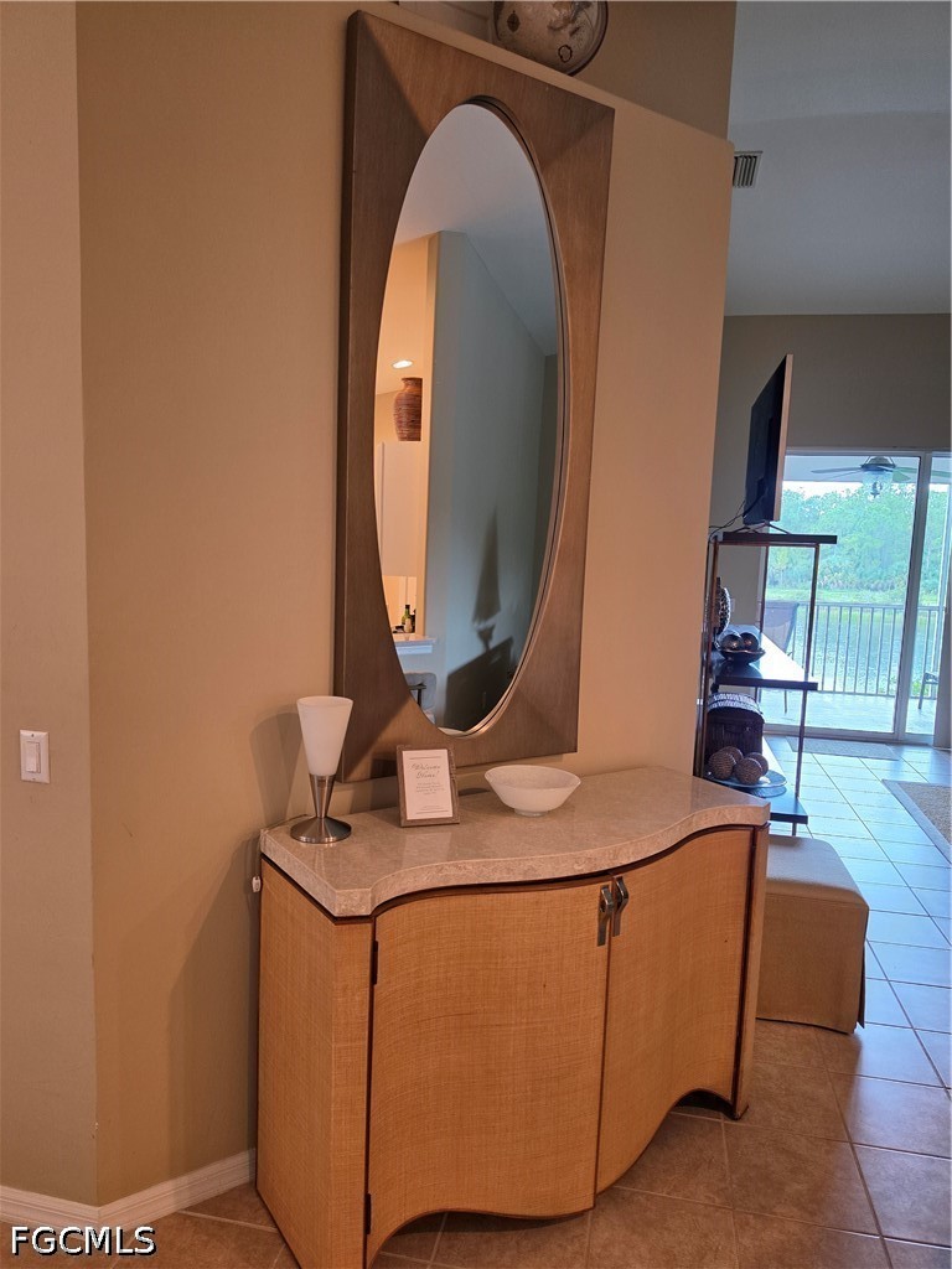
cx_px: 476
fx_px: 843
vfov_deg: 73.9
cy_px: 634
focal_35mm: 23
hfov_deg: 58.9
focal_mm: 6.5
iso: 160
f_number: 1.4
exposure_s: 1/120
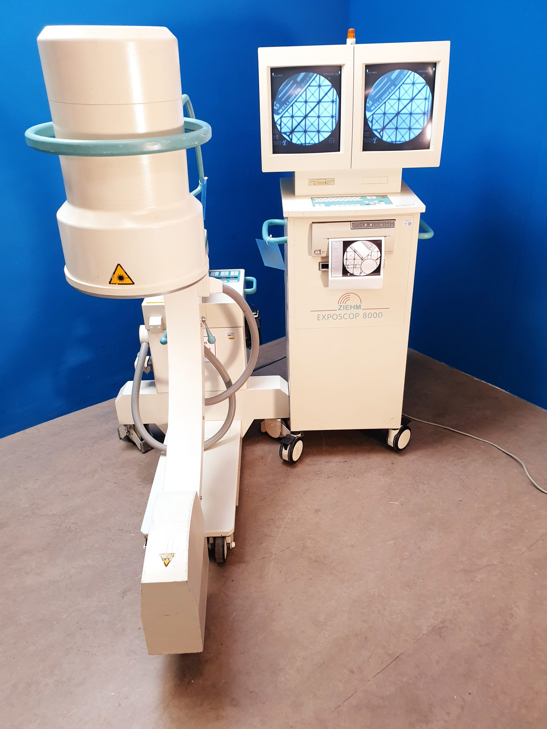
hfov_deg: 53.1
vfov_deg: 67.3
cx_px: 274
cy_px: 364
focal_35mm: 26
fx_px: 548
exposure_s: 1/50
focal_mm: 4.3
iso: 160
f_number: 2.4
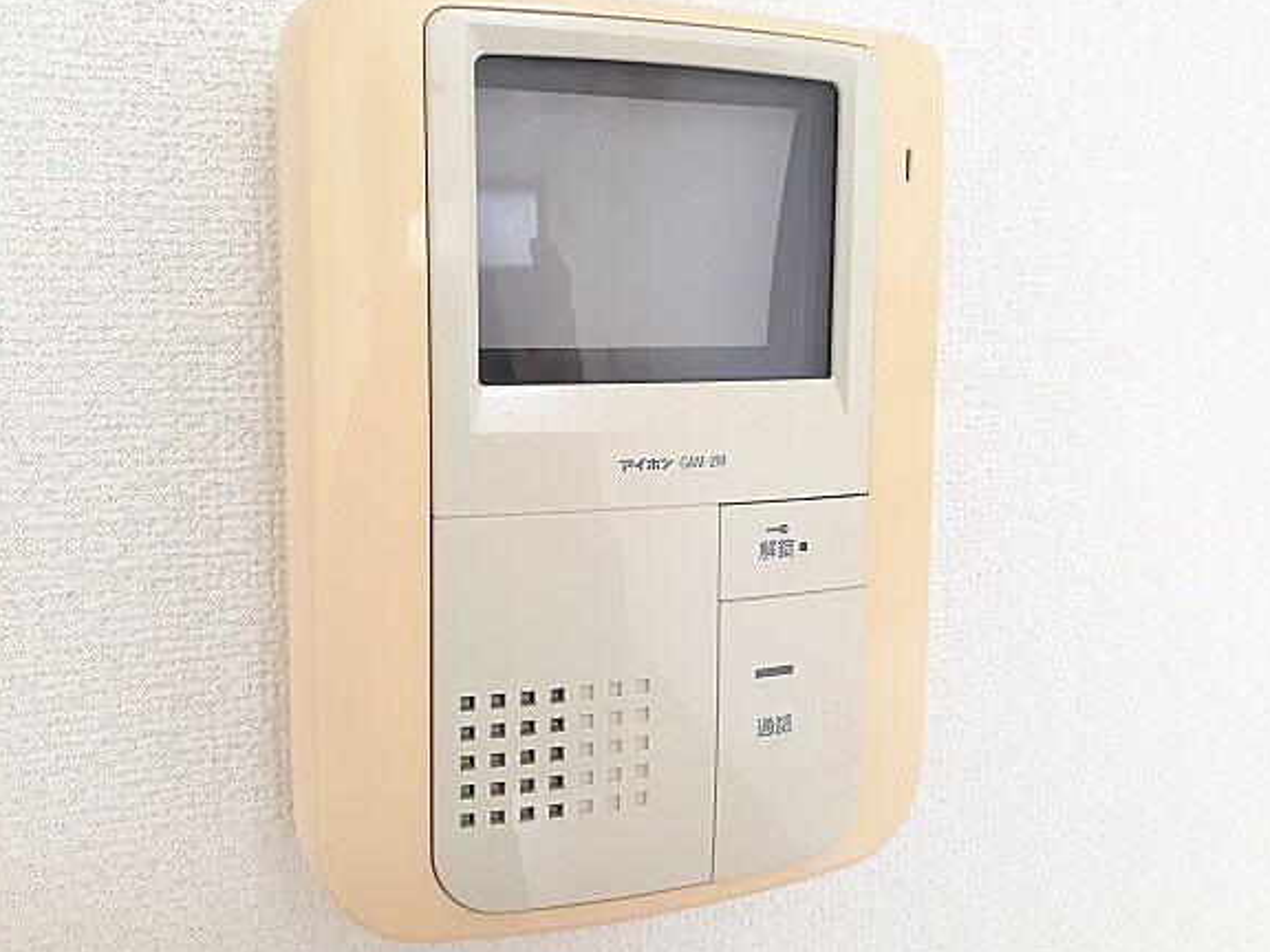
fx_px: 1101
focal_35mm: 30
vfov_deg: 46.7
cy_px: 432
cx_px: 611
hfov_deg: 59.9
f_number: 1.9
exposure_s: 1/50
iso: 160
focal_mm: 3.6
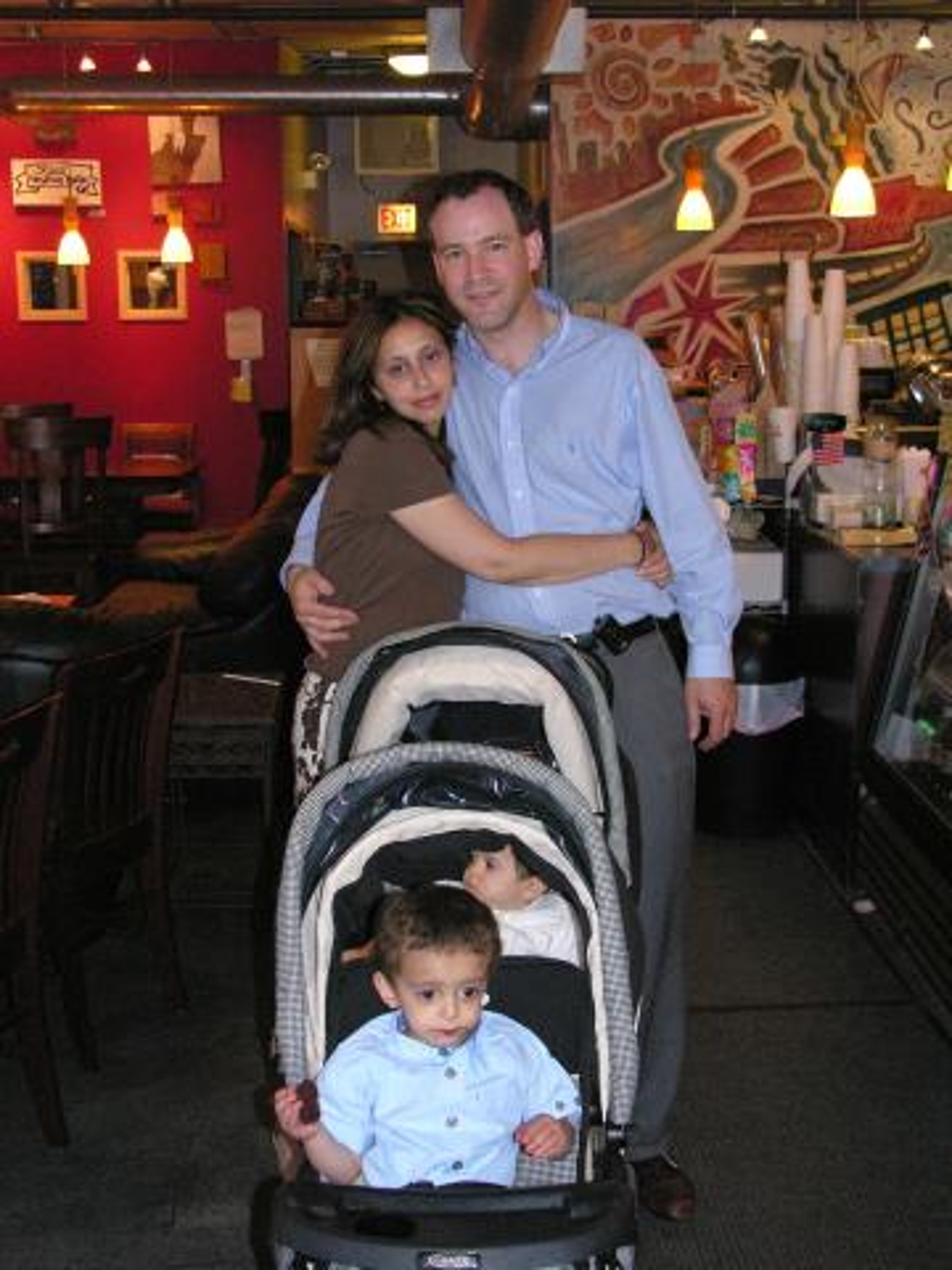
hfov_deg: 31.5
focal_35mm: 46
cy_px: 635
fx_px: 1687
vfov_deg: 41.2
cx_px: 476
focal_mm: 11.8
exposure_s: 1/60.1
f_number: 3
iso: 400
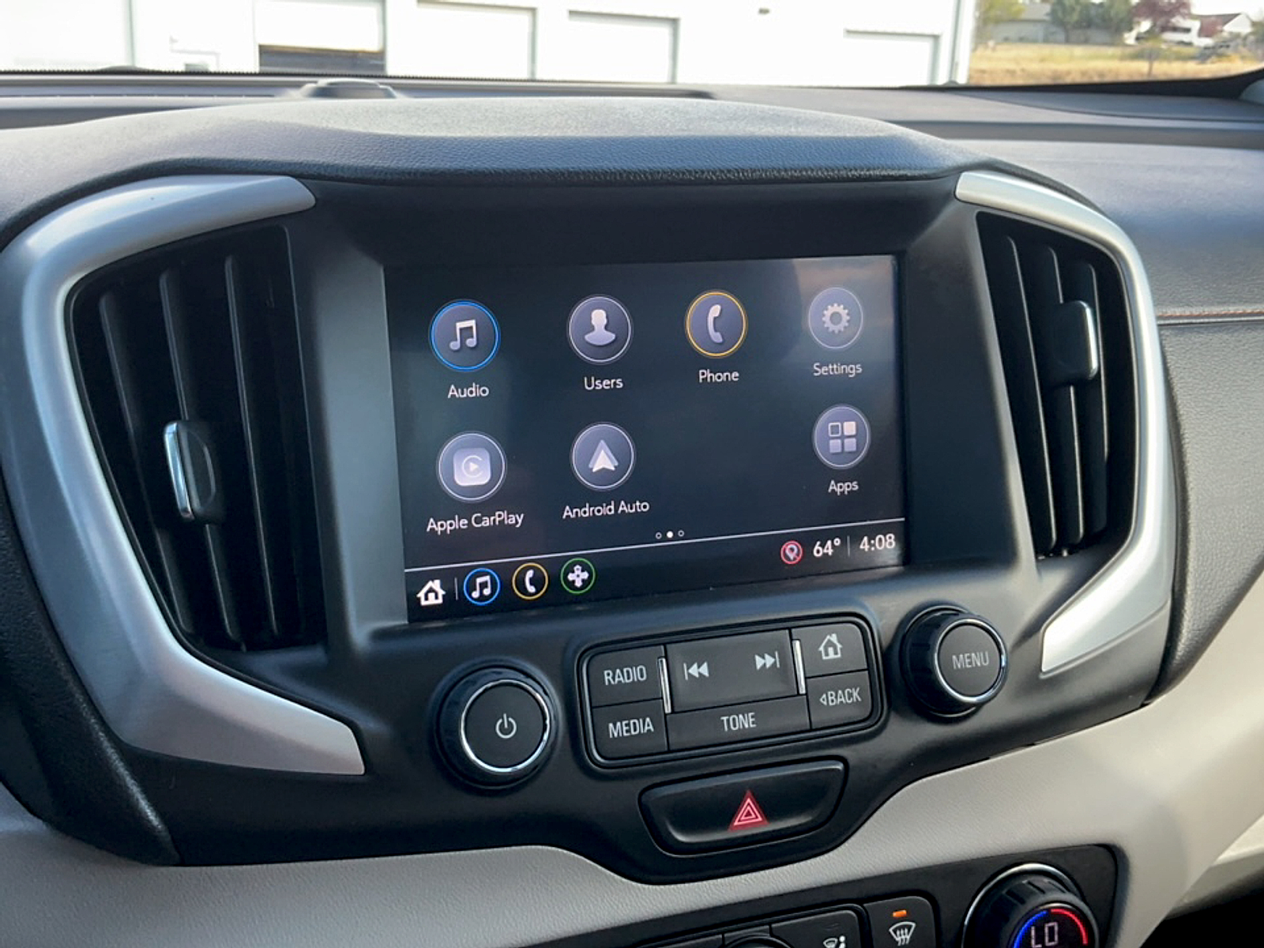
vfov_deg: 46.8
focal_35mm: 30
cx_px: 632
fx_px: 1095
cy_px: 474
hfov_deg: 60.0
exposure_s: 1/120
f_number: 1.8
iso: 32
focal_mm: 3
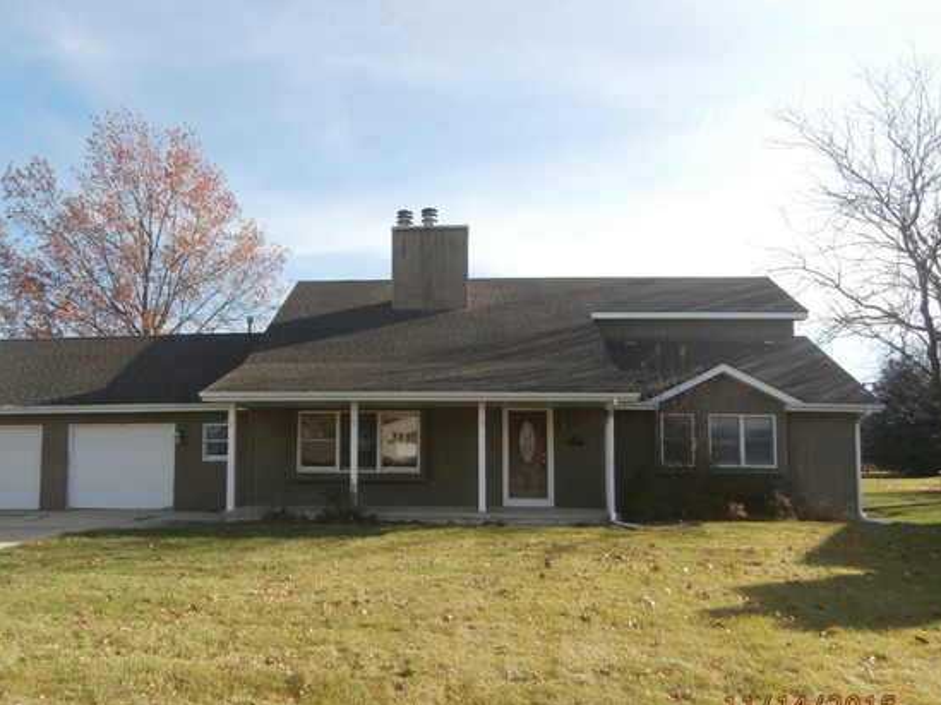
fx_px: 761
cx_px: 408
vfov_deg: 49.6
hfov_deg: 63.2
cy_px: 383
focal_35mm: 28
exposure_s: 1/800
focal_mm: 4.2
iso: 100
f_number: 3
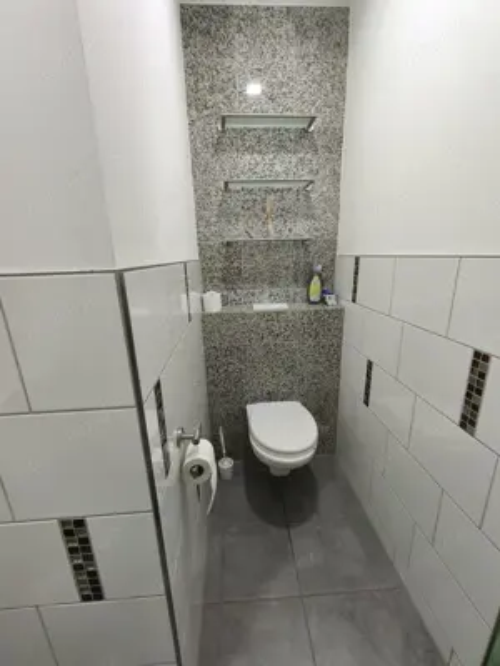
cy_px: 333
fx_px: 289
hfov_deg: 81.7
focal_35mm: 15
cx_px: 250
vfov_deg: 98.2
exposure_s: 1/33.3
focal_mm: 1.91
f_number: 2.2
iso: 250
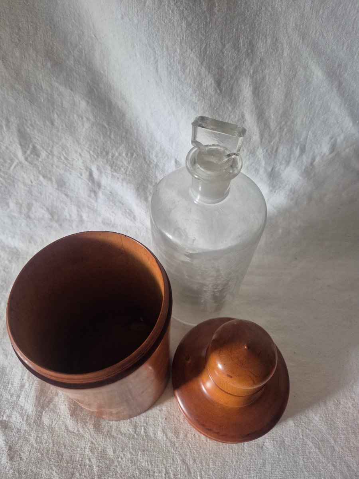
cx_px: 180
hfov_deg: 58.9
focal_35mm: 23
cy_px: 240
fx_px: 318
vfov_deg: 73.9
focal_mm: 5.4
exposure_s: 1/100
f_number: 1.8
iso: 640
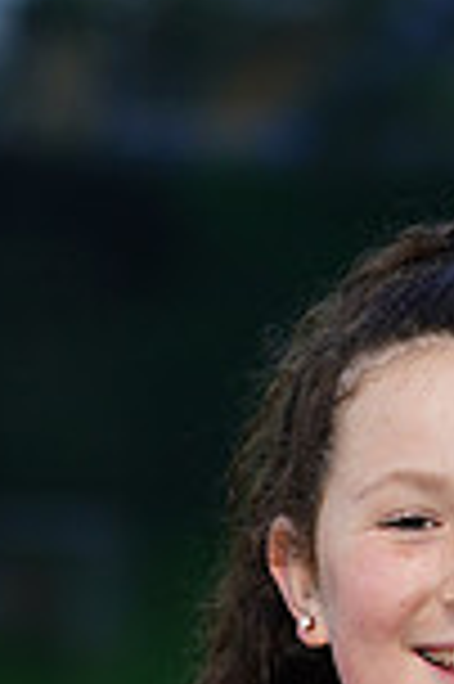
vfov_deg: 2.8
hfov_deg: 1.9
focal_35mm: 722
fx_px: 13688
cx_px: 369
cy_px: 1233
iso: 320
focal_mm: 189
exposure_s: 1/25
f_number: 5.6
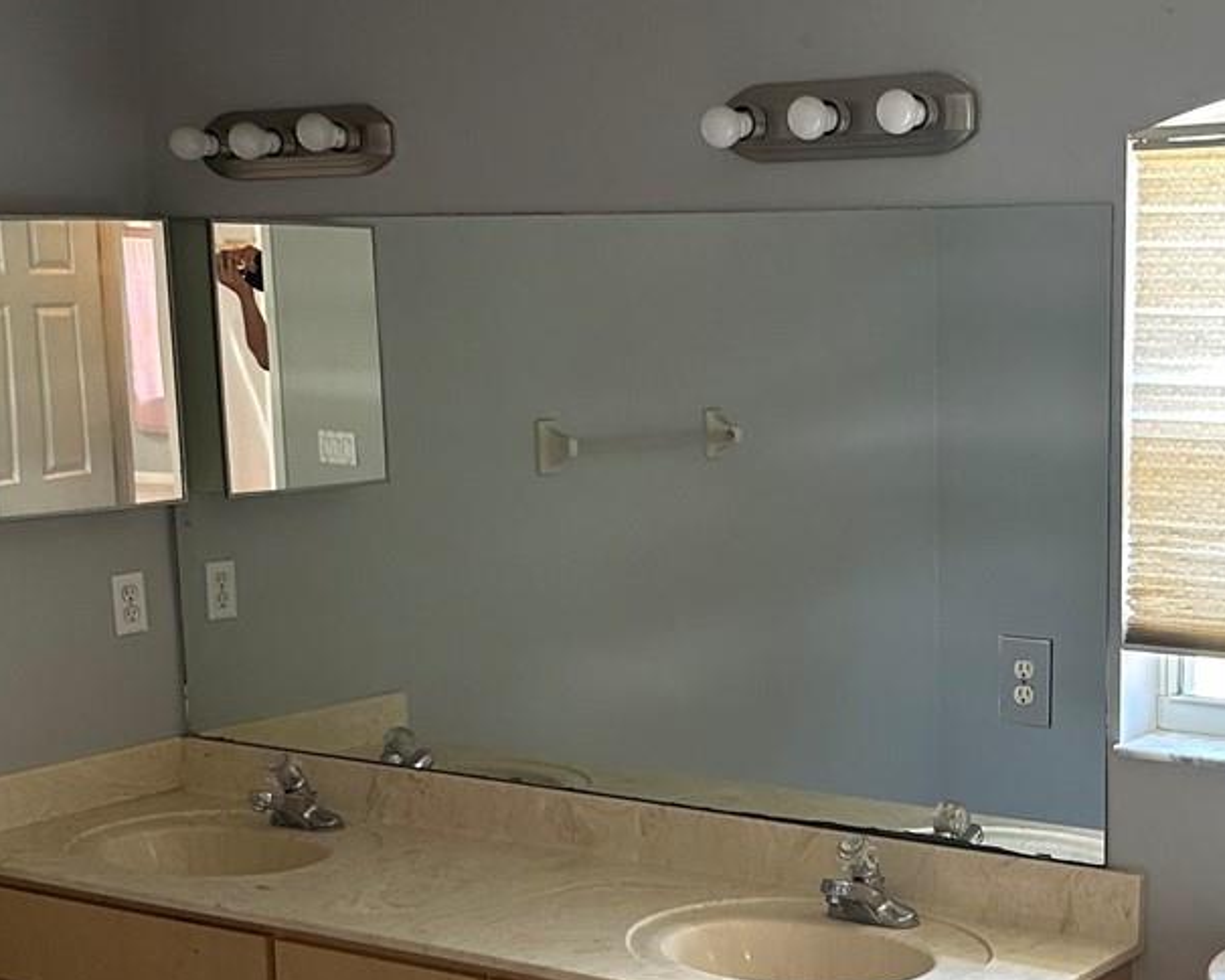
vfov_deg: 24.4
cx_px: 933
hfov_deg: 29.9
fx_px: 2248
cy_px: 713
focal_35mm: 62
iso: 250
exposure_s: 1/60
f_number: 1.78
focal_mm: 6.86
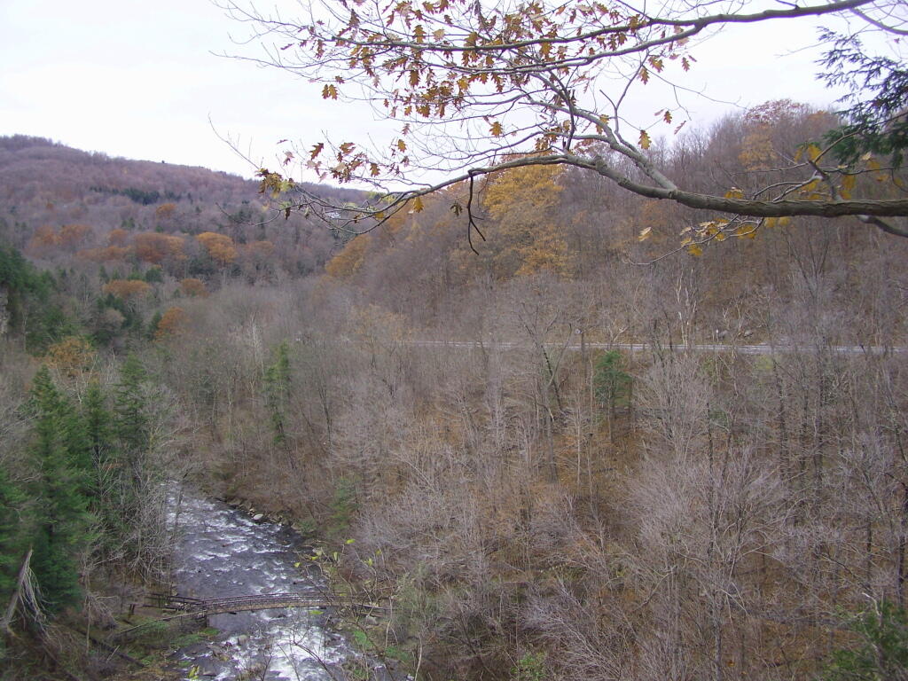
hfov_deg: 49.0
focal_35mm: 38
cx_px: 454
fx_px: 997
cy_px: 340
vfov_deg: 37.7
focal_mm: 6.3
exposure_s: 1/200
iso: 80
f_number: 2.8
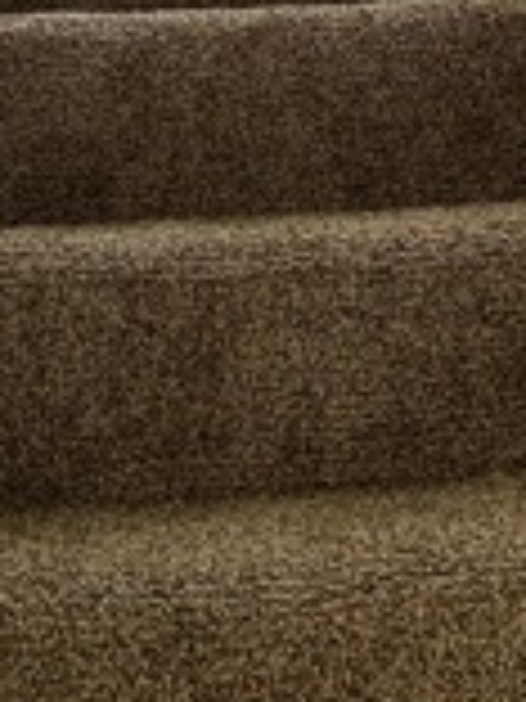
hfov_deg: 19.0
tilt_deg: +11.5
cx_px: 133
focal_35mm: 77
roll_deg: +0.5
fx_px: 1560
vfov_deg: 22.7
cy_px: -207
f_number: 1.78
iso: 250
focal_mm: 6.86
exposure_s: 1/62
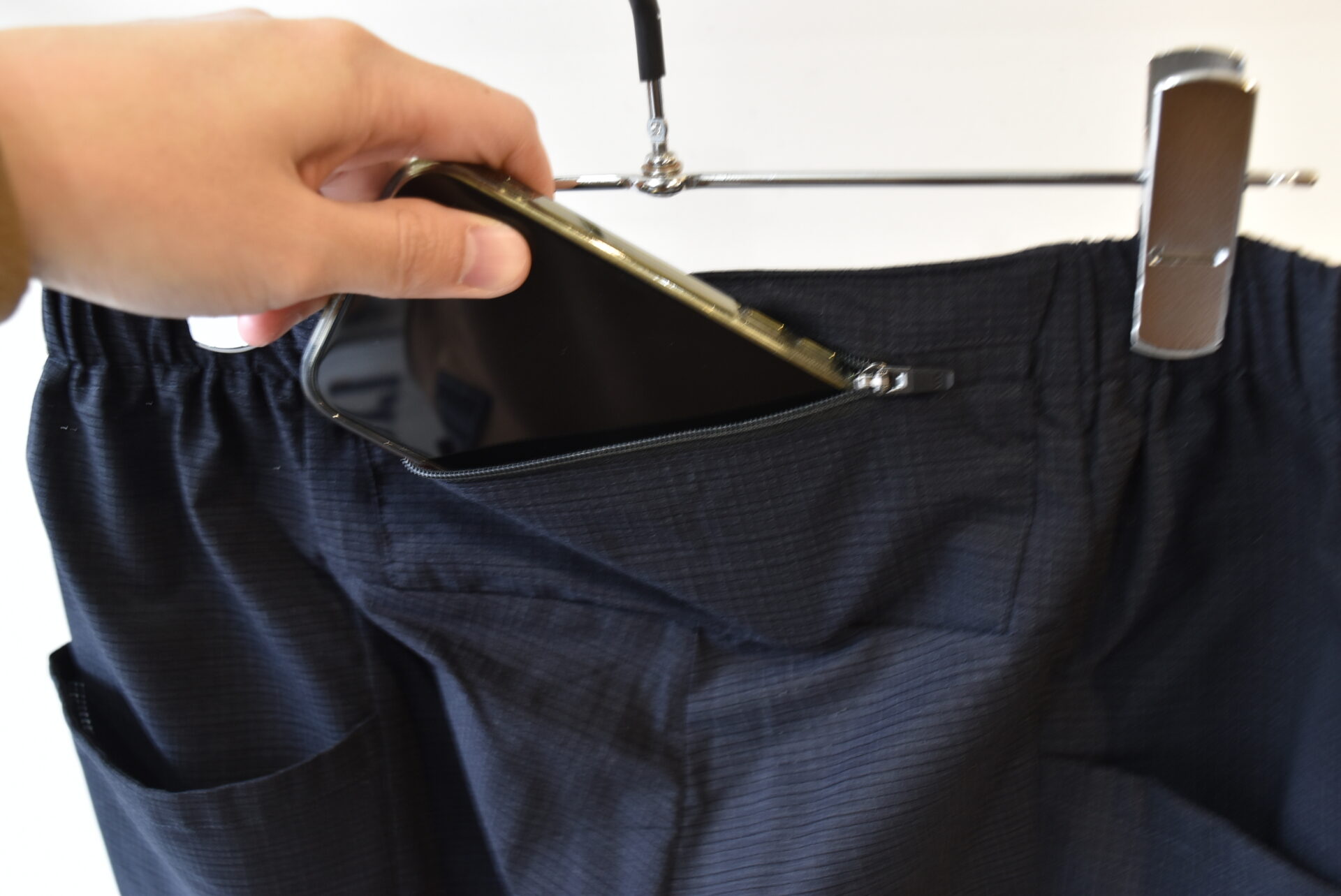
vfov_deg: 36.9
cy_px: 448
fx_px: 1342
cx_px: 670
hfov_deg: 53.1
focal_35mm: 36
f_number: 6.3
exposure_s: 1/4
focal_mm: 24
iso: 400
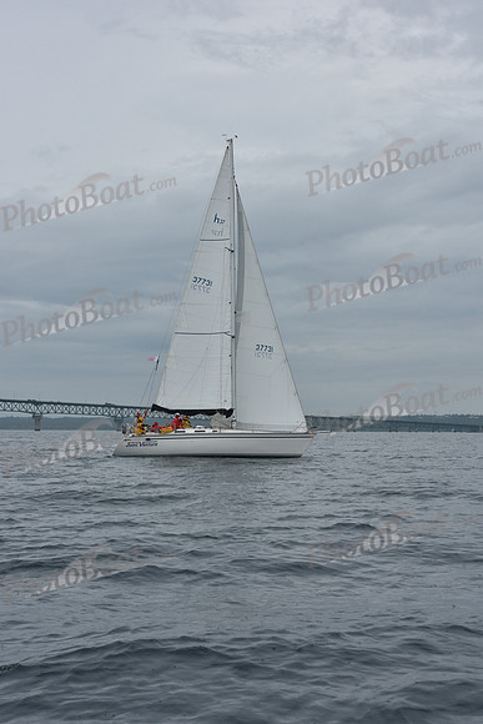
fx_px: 1508
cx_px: 242
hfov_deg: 18.2
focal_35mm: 75
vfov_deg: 27.0
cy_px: 362
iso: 250
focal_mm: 75
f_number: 10
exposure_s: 1/800
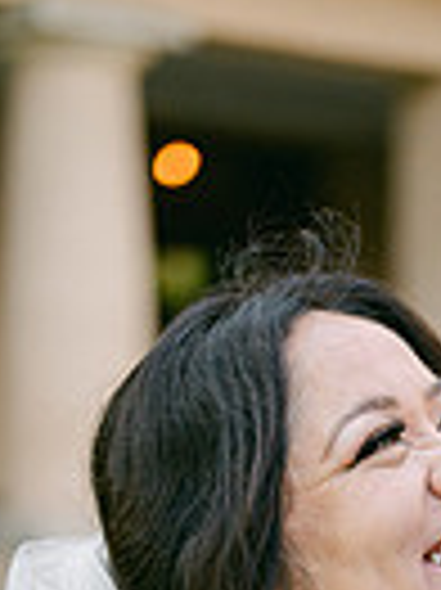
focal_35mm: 165
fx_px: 2807
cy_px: 788
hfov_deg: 8.9
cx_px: 493
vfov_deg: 11.6
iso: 640
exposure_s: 1/1250
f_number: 1.8
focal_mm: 50
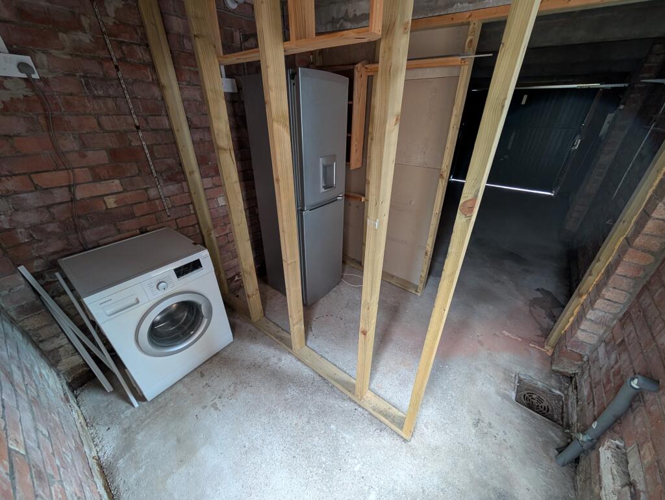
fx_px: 231
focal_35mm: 12
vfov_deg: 94.6
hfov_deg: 110.5
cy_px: 250
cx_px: 332
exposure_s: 1/23.8
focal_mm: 2.02
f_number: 1.7
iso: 177
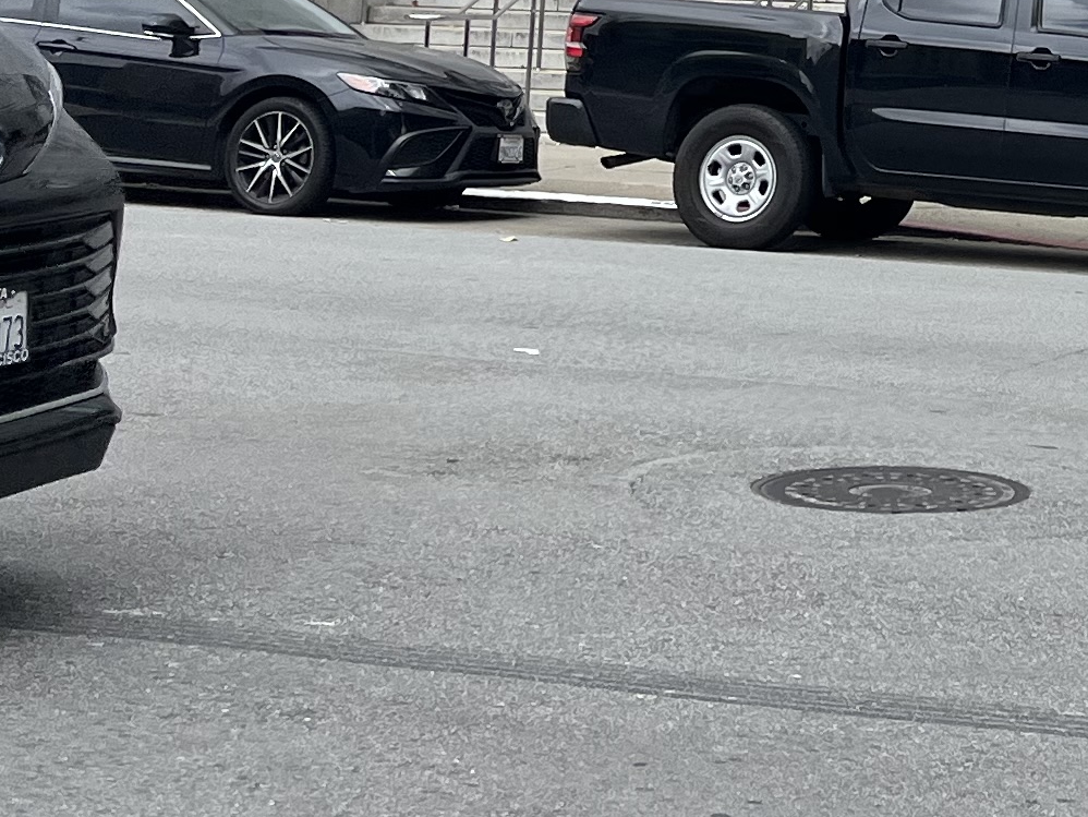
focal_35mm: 105
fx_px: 3301
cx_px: 1151
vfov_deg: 12.7
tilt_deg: +10.6
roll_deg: -0.8
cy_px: -705
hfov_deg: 18.1
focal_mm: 5.1
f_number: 1.6
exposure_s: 1/2410
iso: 50
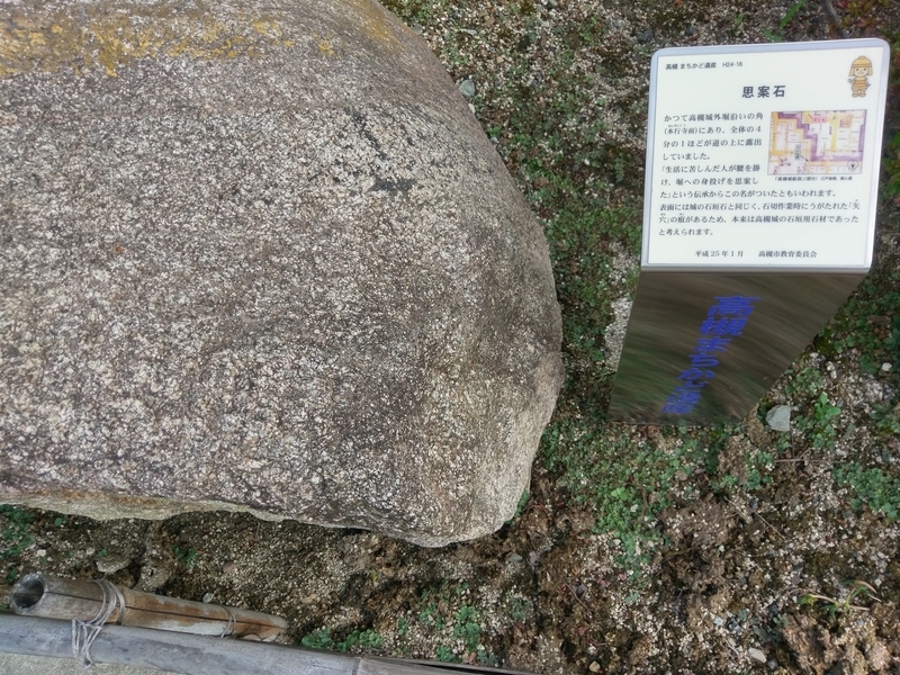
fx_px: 676
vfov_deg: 53.1
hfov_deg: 67.3
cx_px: 450
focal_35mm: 26
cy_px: 338
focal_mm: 4.58
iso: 100
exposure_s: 1/561
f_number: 1.8
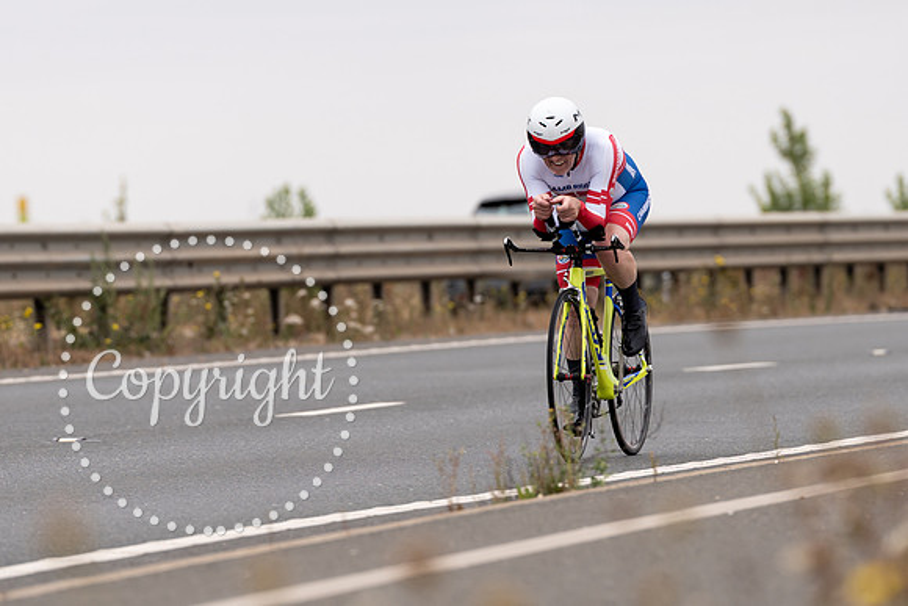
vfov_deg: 4.0
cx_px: 460
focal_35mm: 343
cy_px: 312
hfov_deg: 6.0
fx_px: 8660
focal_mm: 200
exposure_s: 1/800
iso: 100
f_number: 3.5
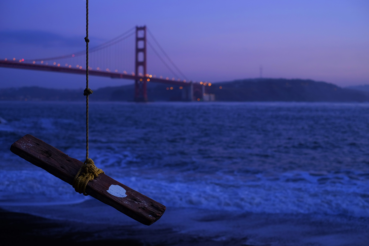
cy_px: 123
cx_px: 184
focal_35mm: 53
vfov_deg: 25.5
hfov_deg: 37.5
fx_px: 543
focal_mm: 35
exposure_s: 1/60
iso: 500
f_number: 2.8
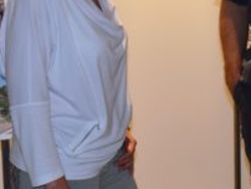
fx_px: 1082
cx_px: 190
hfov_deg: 13.2
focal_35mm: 149
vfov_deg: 9.9
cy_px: 34
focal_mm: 30
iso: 800
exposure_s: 1/80
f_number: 4.2
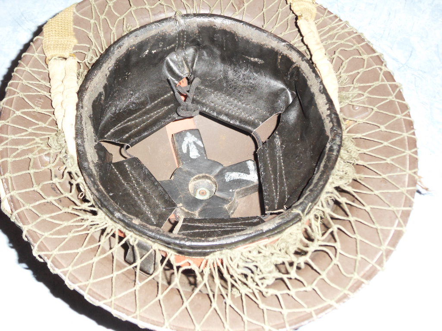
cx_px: 221
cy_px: 166
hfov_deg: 38.2
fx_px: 638
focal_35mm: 50
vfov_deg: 29.1
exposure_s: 1/45
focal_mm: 9
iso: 200
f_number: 4.5
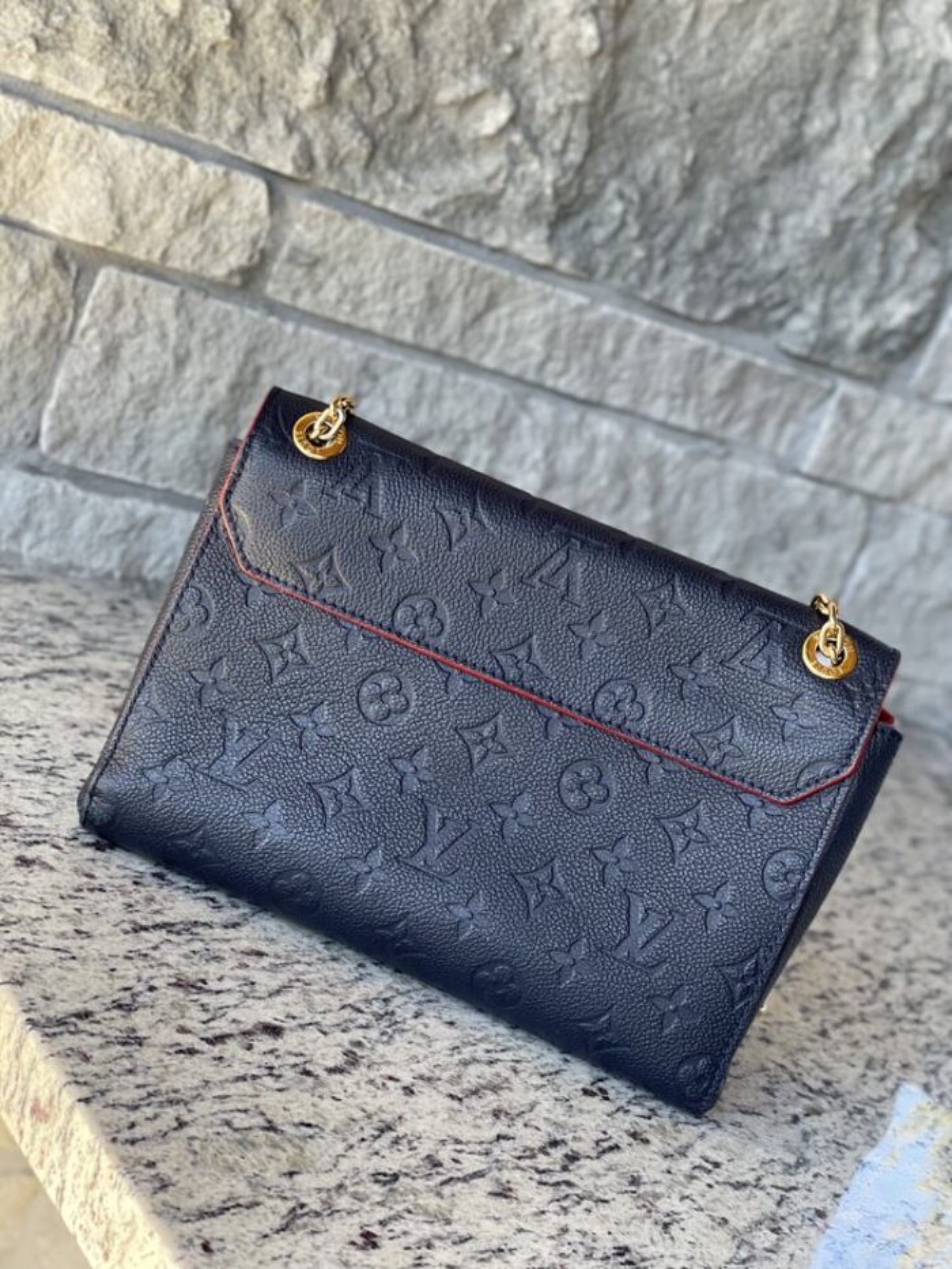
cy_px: 634
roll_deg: -24.2
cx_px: 476
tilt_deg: -14.6
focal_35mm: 64
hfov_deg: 22.9
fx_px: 2346
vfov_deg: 30.3
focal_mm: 7.5
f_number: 2.2
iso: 50
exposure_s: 1/121
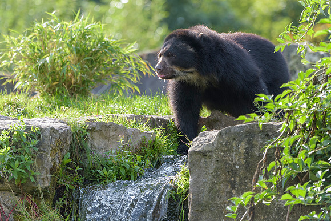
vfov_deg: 3.8
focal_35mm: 366
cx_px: 180
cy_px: 81
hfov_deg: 5.6
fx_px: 3370
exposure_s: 1/800
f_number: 5.6
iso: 1400
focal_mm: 290
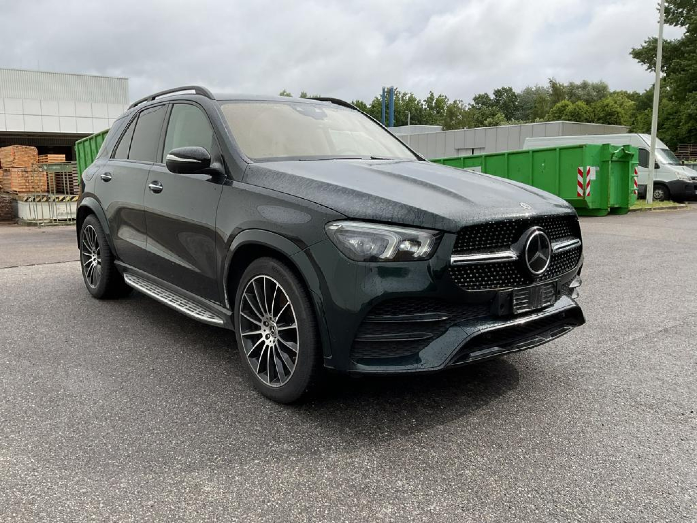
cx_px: 348
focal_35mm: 29
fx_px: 584
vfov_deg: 48.2
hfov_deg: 61.7
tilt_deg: -8.5
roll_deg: -1.1
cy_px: 262
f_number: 1.8
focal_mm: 3
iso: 16
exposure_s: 1/1168
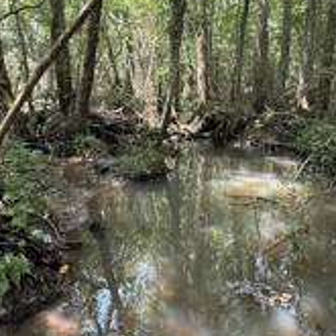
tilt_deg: -8.8
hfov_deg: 54.0
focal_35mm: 30
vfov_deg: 53.9
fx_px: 329
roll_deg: +0.8
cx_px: 163
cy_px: 145
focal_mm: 2.22
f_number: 2.2
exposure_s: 1/99
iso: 250
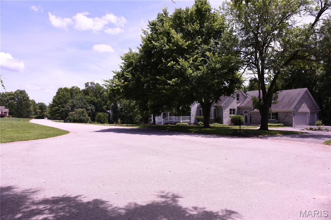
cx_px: 166
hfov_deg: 73.8
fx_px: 221
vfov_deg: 53.1
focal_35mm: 24
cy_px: 110
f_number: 8
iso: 125
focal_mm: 24
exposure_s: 1/250
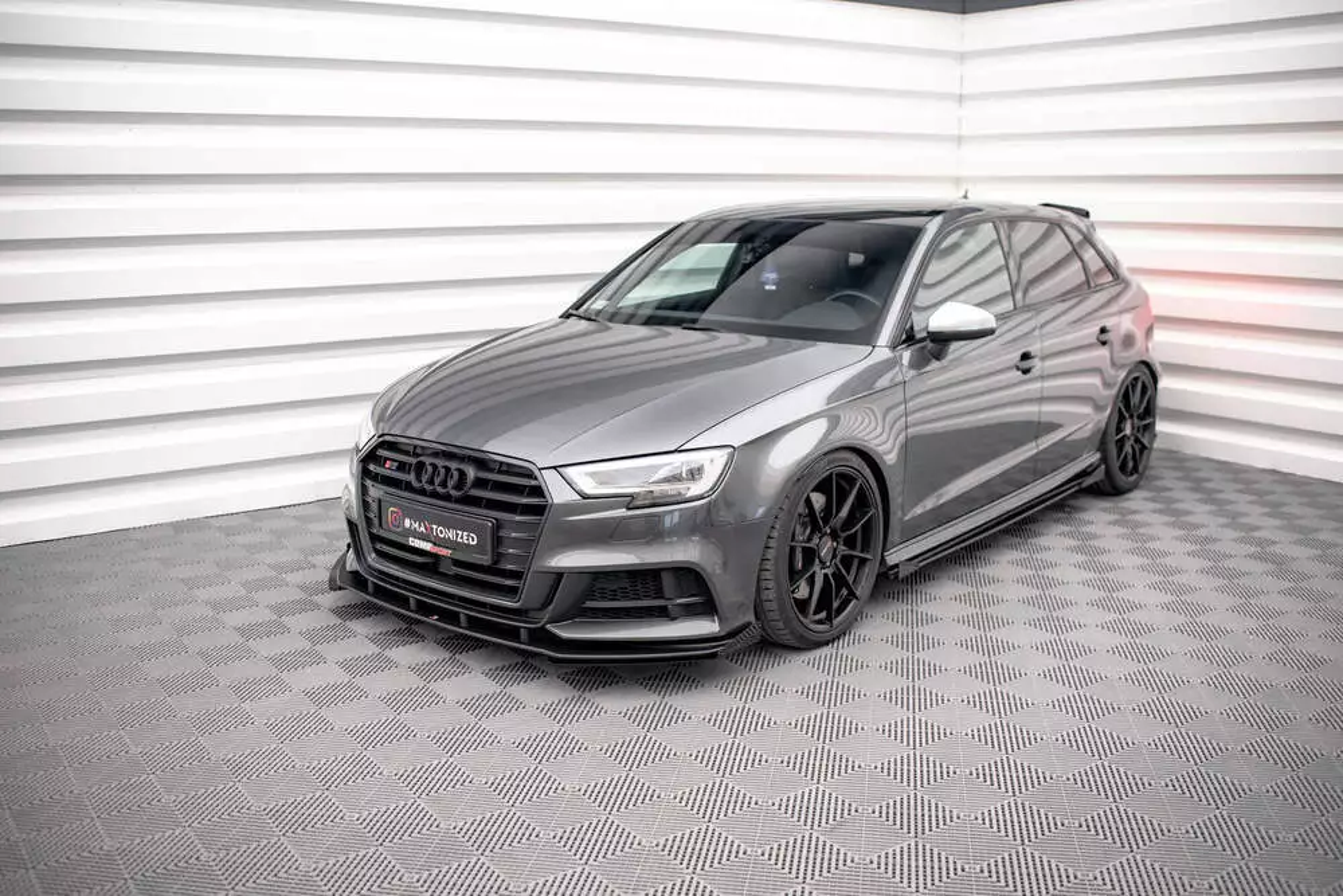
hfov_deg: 54.4
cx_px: 672
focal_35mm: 35
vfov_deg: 37.9
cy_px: 448
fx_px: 1306
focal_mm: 35
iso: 1000
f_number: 2.2
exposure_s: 1/100
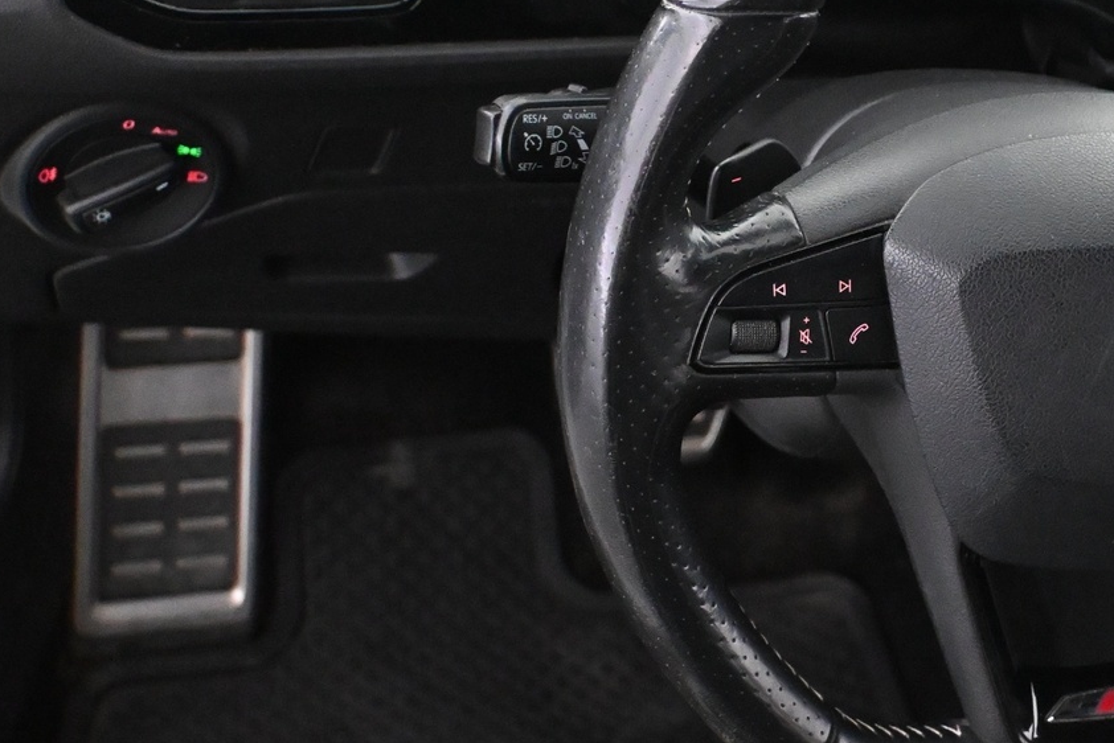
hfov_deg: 26.0
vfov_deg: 18.2
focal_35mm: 75
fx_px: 2322
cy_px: 275
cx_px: 1033
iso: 8000
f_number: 4.5
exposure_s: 1/60
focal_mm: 26
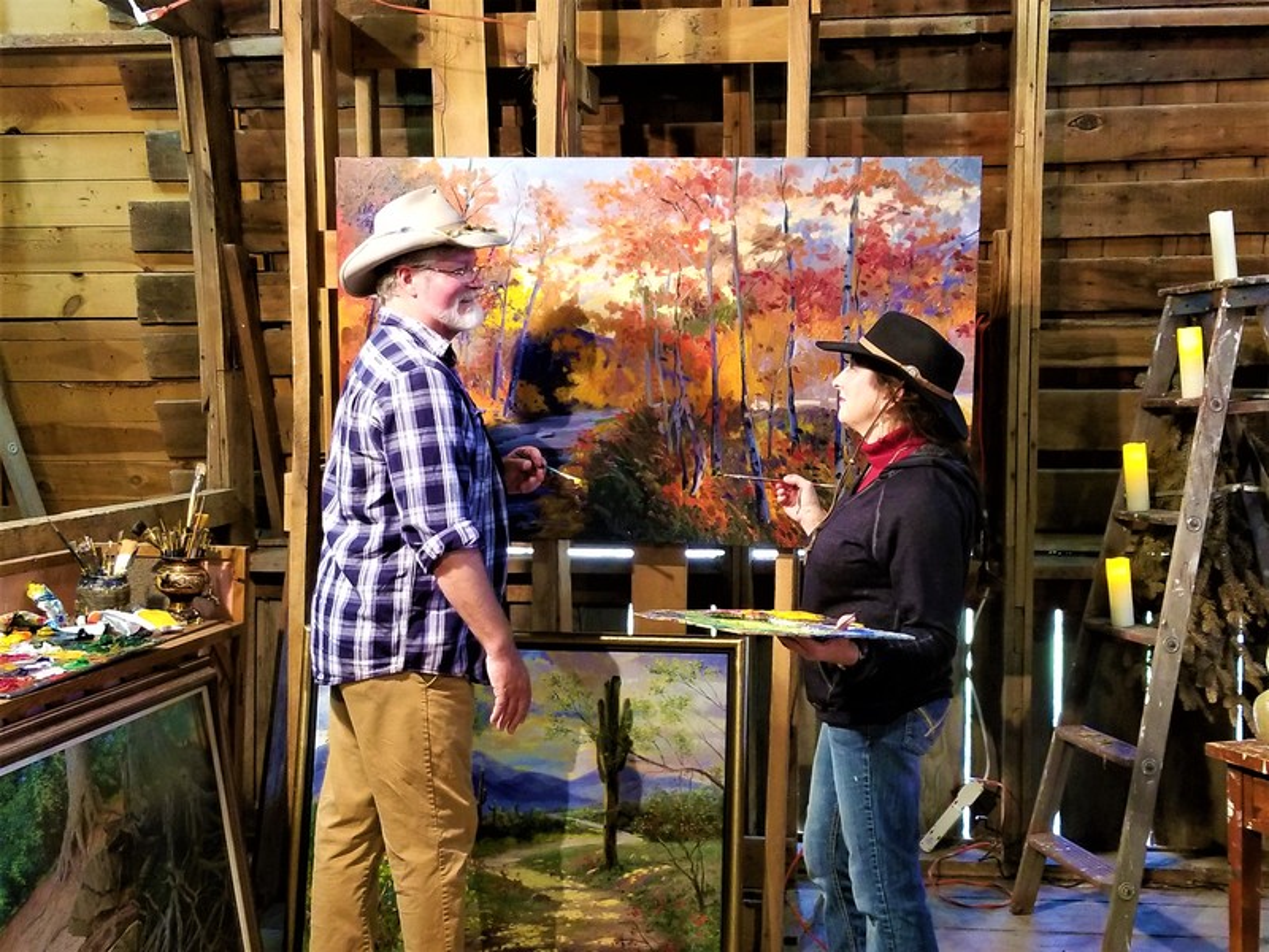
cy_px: 476
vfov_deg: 53.1
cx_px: 634
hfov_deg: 67.3
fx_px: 953
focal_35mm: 26
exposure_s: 1/30
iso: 250
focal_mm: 4.3
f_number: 1.7
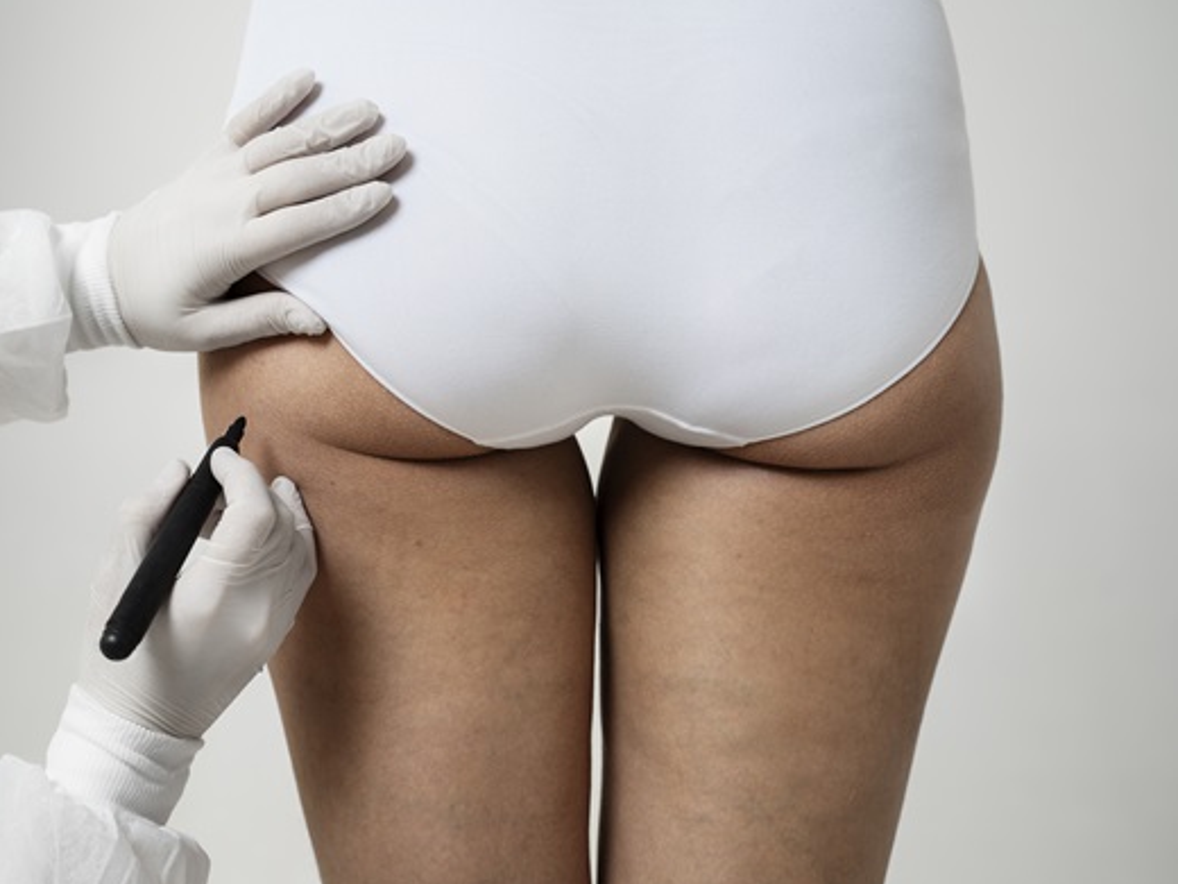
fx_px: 1736
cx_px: 512
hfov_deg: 37.4
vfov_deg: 28.6
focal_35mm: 51
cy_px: 442
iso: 200
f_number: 5
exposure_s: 1/160
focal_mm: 46
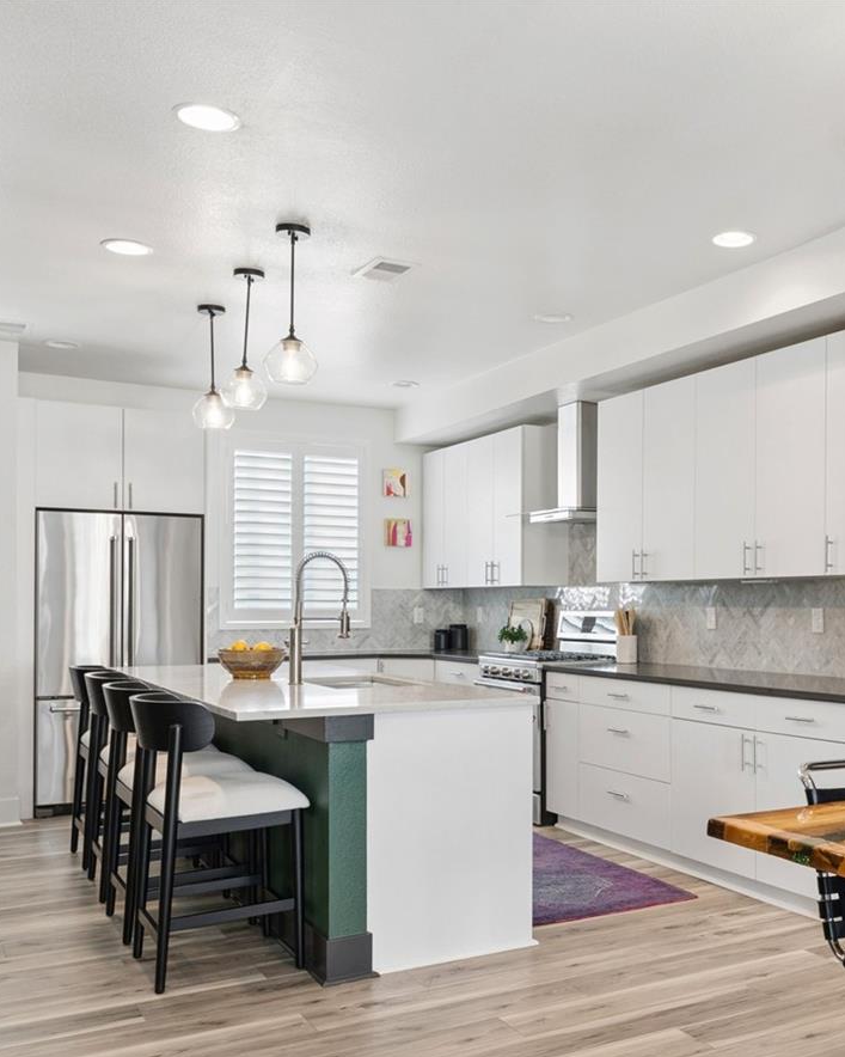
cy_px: 636
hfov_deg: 42.4
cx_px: 604
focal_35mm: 34
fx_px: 1063
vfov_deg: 52.5
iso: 640
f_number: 8
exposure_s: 1/40
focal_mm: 20
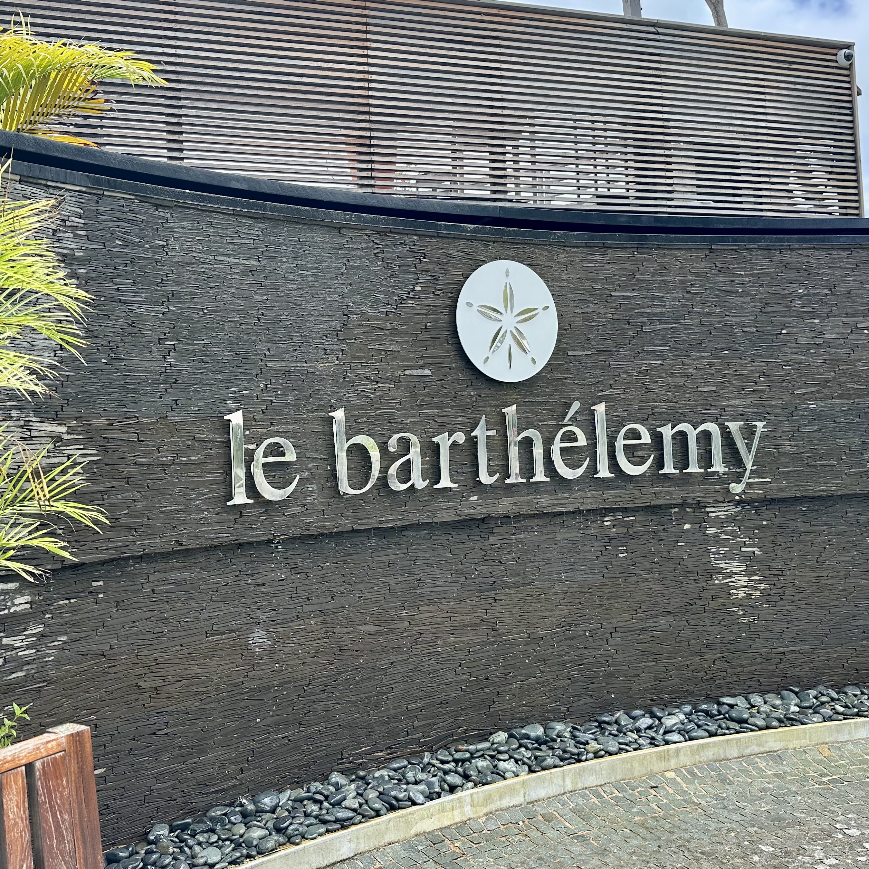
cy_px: 383
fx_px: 966
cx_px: 367
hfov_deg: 48.3
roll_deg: +1.1
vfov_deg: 48.4
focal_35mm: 34
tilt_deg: +2.5
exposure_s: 1/1009
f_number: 1.78
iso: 80
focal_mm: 6.86
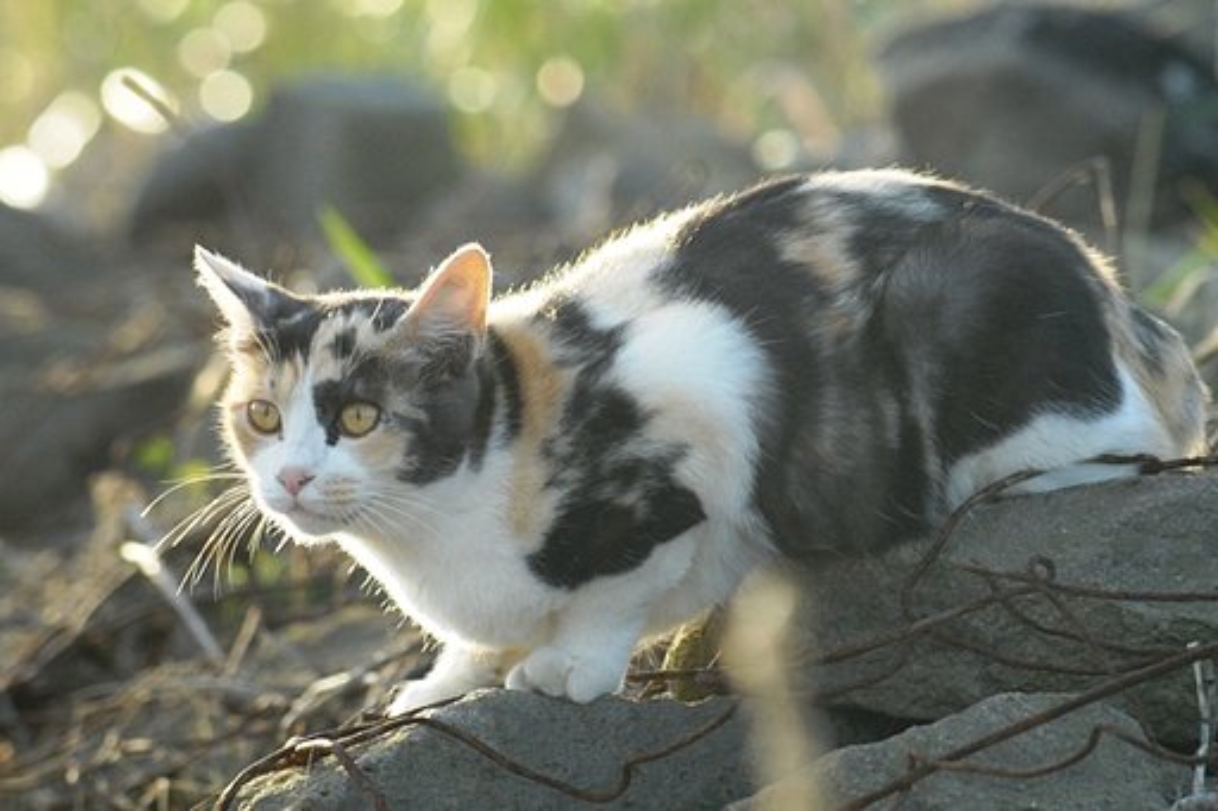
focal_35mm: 300
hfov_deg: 6.9
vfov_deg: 4.6
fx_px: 10146
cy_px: 406
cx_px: 609
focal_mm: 200
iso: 500
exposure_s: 1/250
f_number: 9
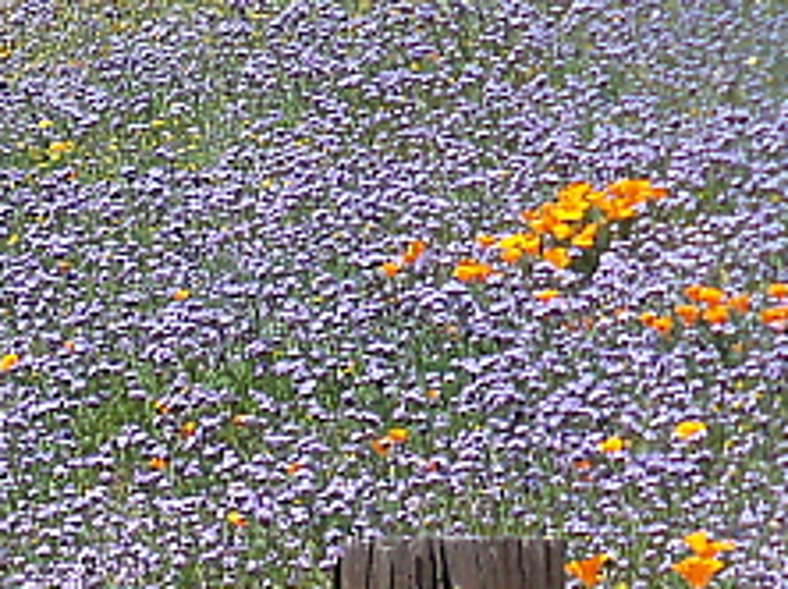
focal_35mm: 142
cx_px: -515
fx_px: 3229
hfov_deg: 12.9
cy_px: 960
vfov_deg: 10.0
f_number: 3.5
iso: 64
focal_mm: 6.2
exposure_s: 1/640
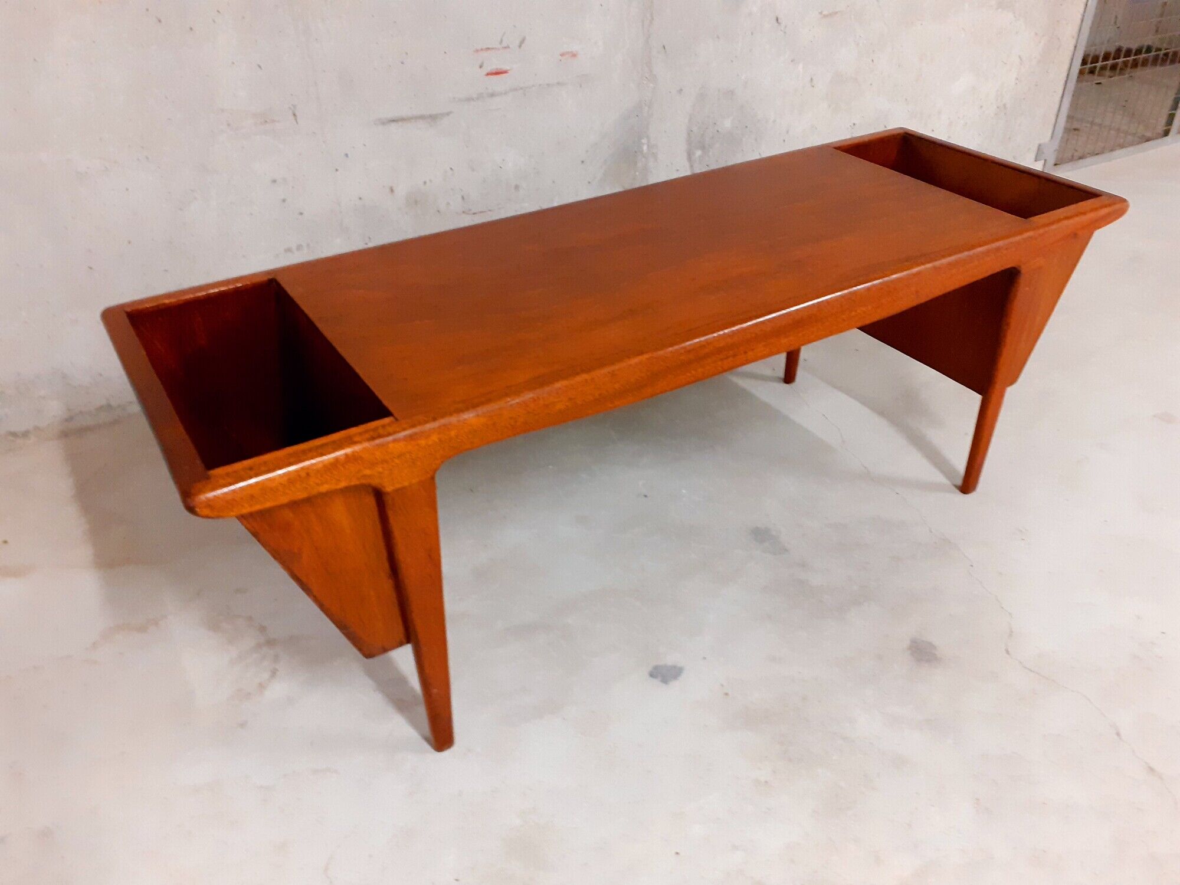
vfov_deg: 51.4
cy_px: 442
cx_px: 590
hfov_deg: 65.3
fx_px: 920
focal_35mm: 27
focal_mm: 3.6
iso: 250
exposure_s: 1/25
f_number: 1.9
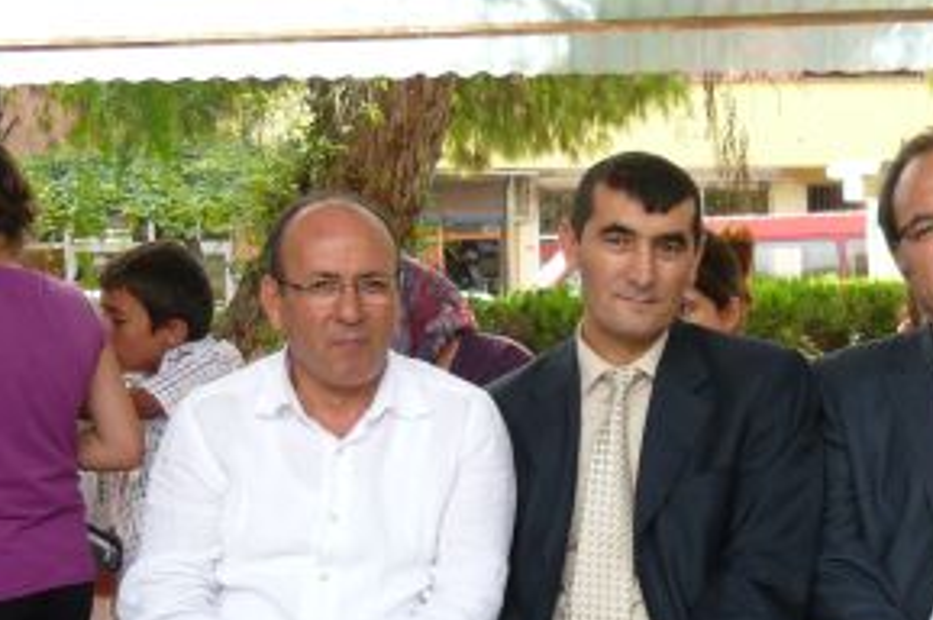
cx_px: 772
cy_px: 607
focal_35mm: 83
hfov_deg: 24.0
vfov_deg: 16.1
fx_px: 2149
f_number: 2.9
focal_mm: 6
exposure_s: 1/160
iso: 100
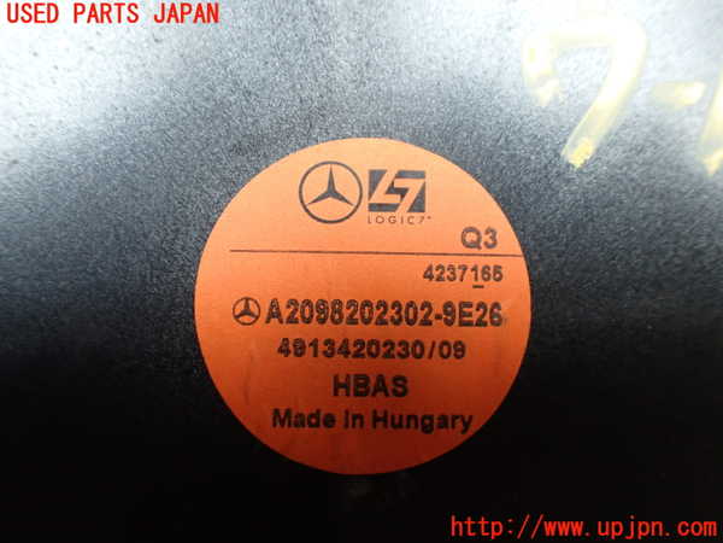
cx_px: 362
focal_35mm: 30
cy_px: 272
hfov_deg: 60.0
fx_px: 627
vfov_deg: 46.8
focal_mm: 5.4
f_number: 2.3
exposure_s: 1/125
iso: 400
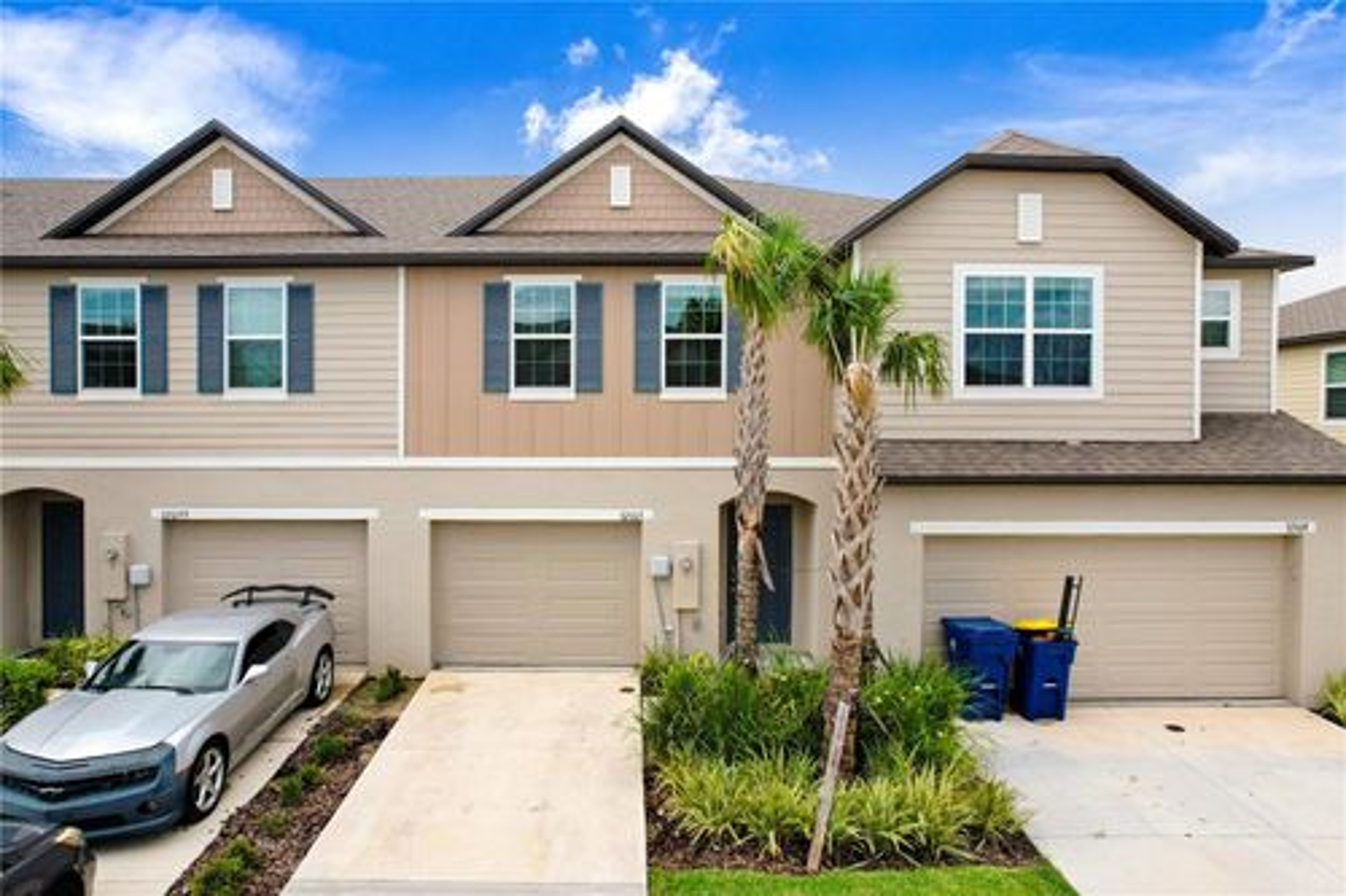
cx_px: 673
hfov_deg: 78.6
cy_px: 448
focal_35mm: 22
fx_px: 822
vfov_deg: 57.2
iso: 200
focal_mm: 8.38
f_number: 2.8
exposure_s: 1/800
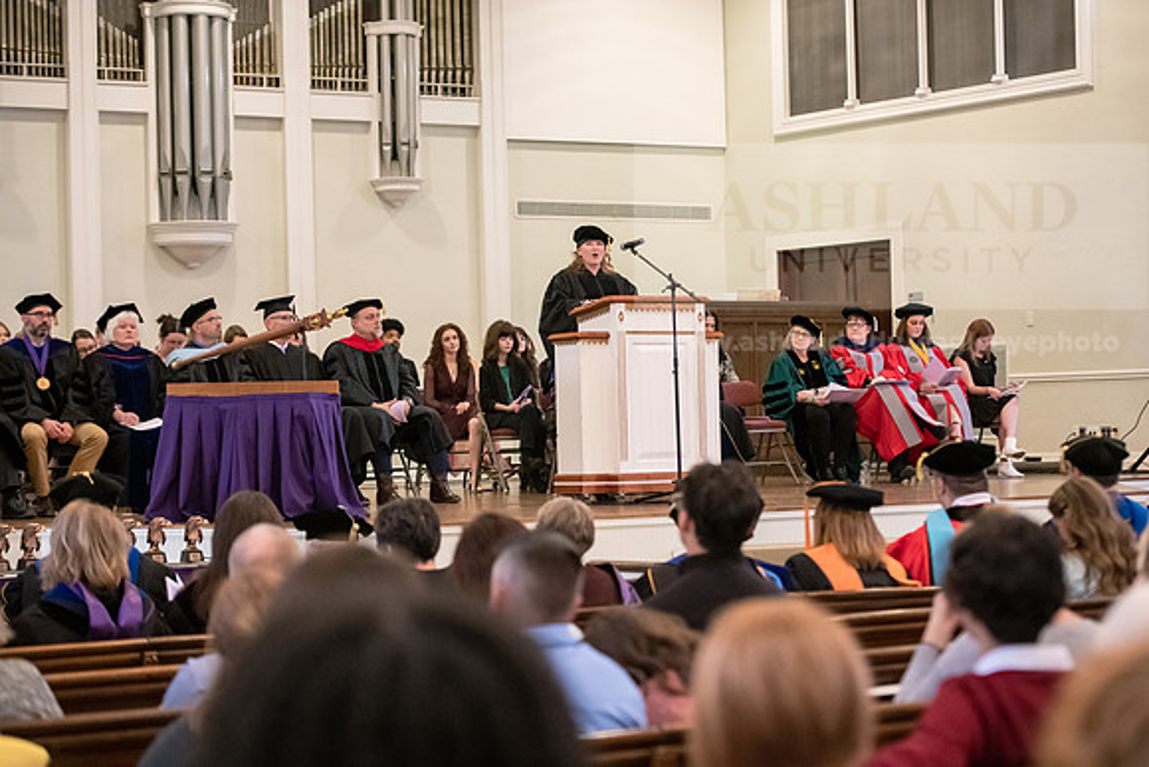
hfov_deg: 24.8
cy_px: 384
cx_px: 574
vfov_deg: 16.7
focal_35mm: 82
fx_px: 2618
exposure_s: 1/200
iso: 5000
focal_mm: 82
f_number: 3.2
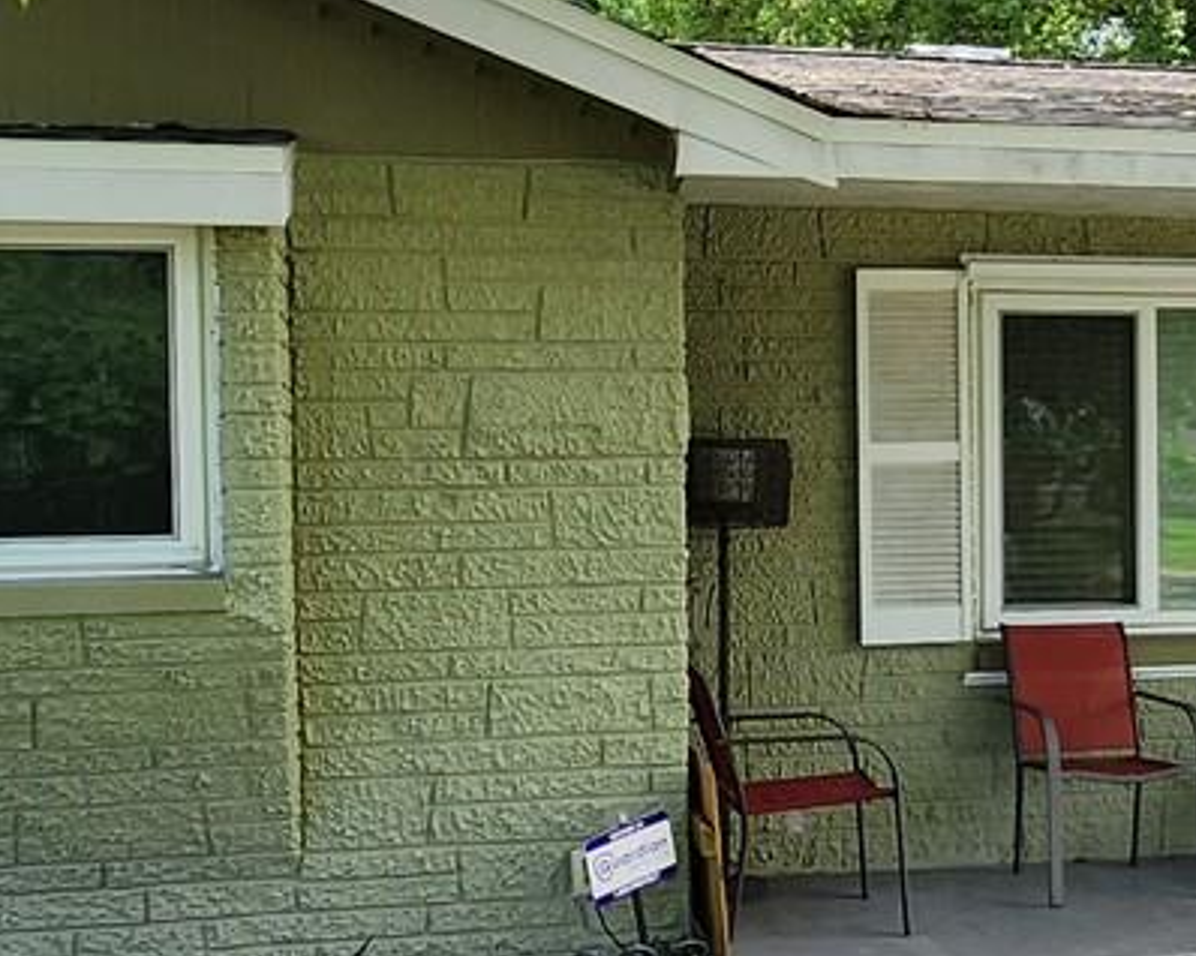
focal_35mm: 51
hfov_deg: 36.0
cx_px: 859
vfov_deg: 29.7
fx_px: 1804
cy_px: 502
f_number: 2.2
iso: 50
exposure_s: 1/724
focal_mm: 2.2
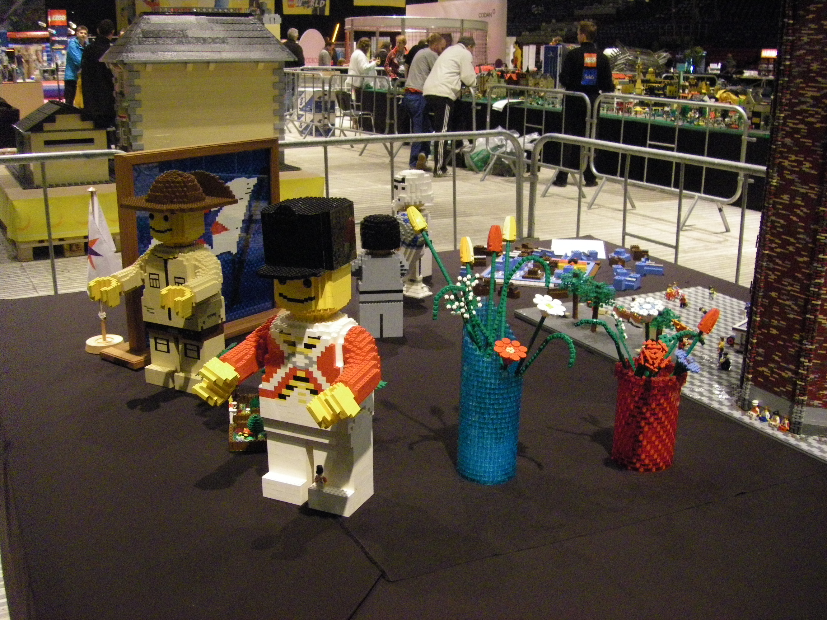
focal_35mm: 38
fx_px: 908
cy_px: 310
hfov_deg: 49.0
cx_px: 414
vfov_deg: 37.7
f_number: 3.5
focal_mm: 6.3
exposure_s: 1/40
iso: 800
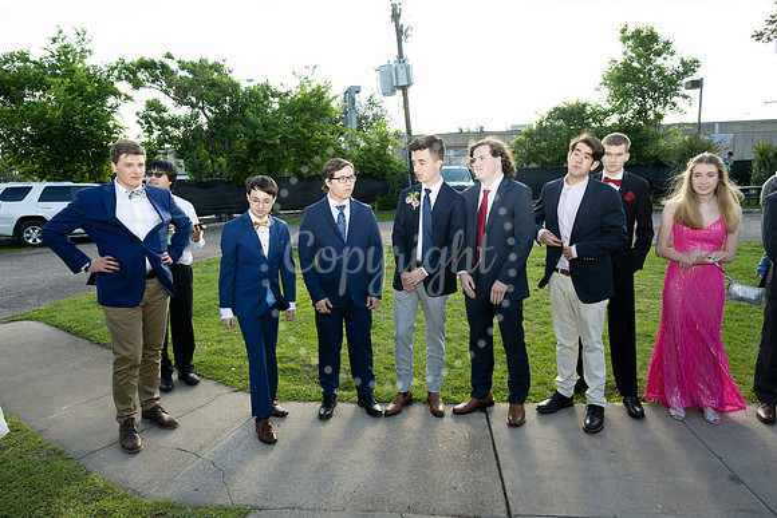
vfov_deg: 53.2
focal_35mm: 24
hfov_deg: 73.7
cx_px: 388
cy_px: 259
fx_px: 518
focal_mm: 24
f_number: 5.6
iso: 400
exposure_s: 1/250
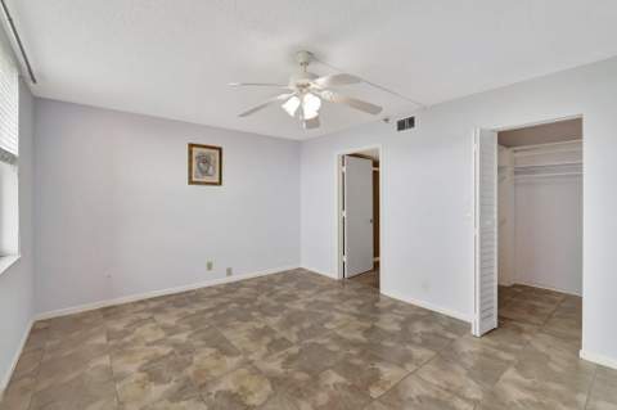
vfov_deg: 77.2
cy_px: 205
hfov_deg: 100.4
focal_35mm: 15
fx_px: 257
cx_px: 308
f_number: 8
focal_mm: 10
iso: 1000
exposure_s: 1/80
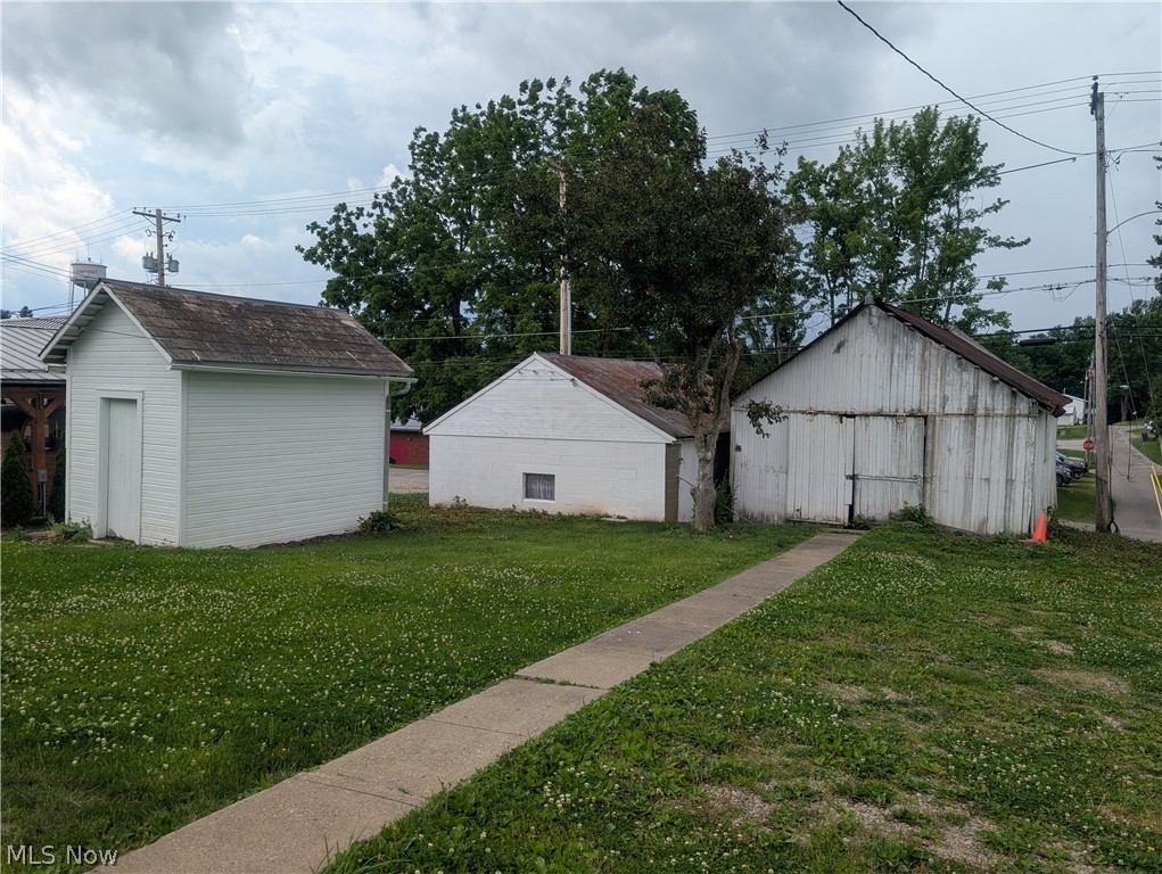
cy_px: 437
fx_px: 806
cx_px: 581
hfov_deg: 71.5
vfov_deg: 56.9
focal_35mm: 24
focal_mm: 6.9
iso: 22
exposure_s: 1/1143
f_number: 1.68
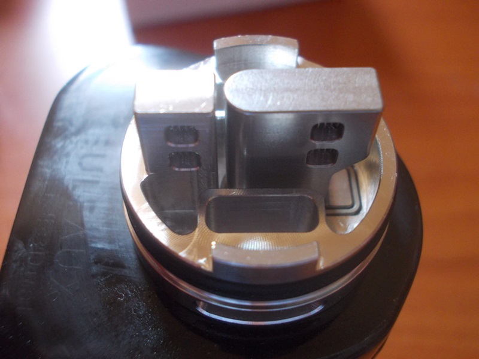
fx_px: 595
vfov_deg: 33.6
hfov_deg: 43.9
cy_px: 180
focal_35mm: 43
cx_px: 240
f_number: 3.3
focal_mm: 6.1
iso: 200
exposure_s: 1/30
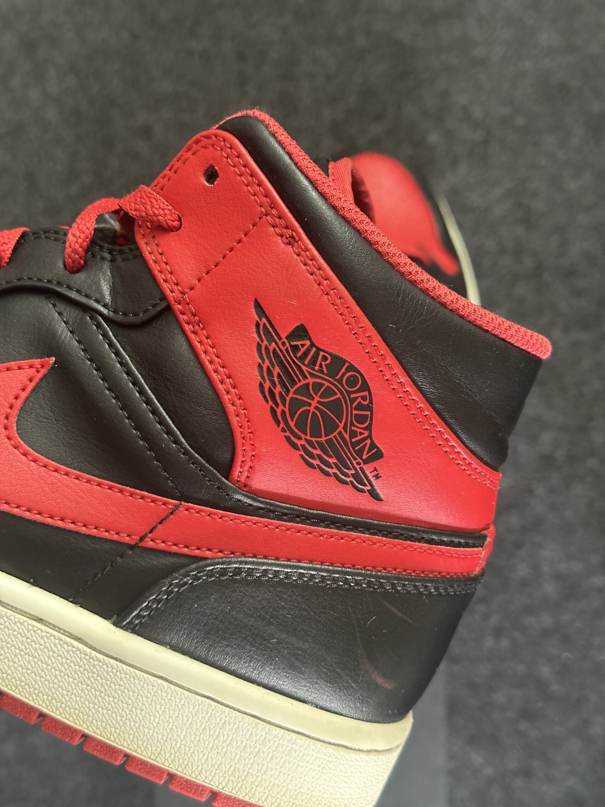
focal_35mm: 48
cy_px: 404
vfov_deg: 39.7
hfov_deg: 30.3
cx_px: 302
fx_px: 1119
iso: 320
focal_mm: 6.86
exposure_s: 1/33
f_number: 1.78
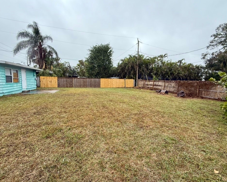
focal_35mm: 15
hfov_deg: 96.7
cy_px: 89
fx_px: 101
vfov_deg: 84.0
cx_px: 120
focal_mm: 2.22
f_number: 2.2
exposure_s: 1/436
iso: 64
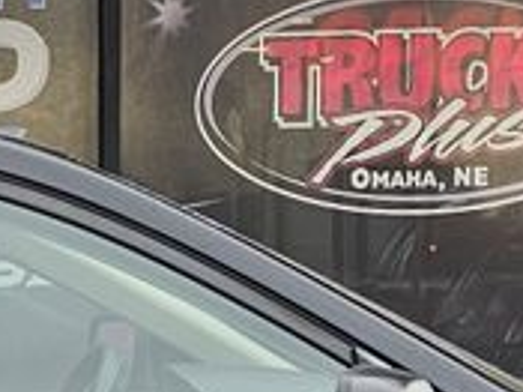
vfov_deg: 8.6
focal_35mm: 168
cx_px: -182
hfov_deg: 11.4
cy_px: 646
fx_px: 2537
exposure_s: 1/180
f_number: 1.7
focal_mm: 6.3
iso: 40
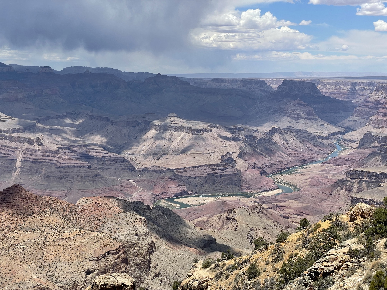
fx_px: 581
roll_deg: +1.0
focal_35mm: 52
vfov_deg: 28.0
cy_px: 145
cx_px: 194
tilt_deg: -6.6
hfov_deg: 36.8
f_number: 2
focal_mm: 6
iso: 25
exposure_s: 1/2283
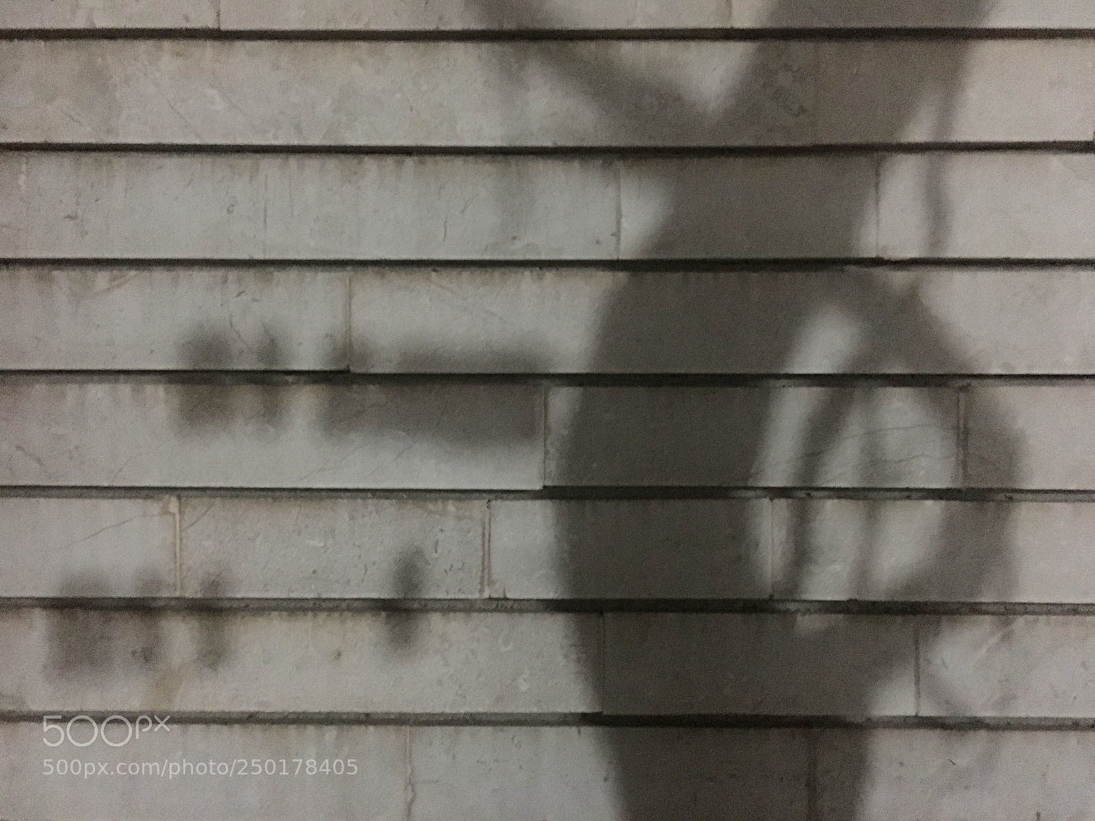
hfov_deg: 61.7
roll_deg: -0.9
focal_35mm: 29
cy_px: 410
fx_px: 917
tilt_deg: +0.5
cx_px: 548
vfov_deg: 48.2
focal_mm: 4.15
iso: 1250
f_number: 2.2
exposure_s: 1/17
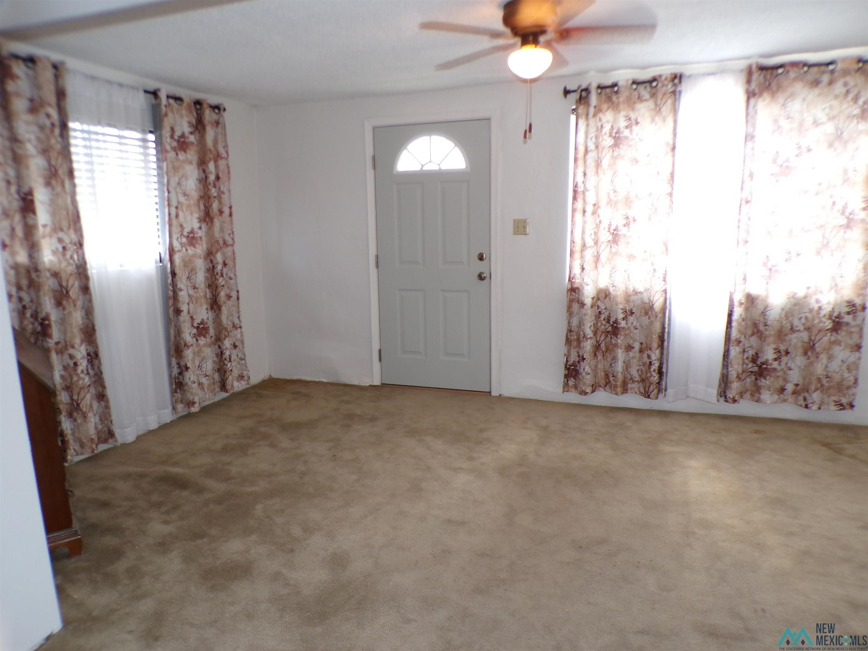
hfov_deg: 71.6
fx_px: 602
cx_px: 434
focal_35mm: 24
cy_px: 326
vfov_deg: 56.8
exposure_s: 1/25
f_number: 3
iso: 200
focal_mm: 4.3
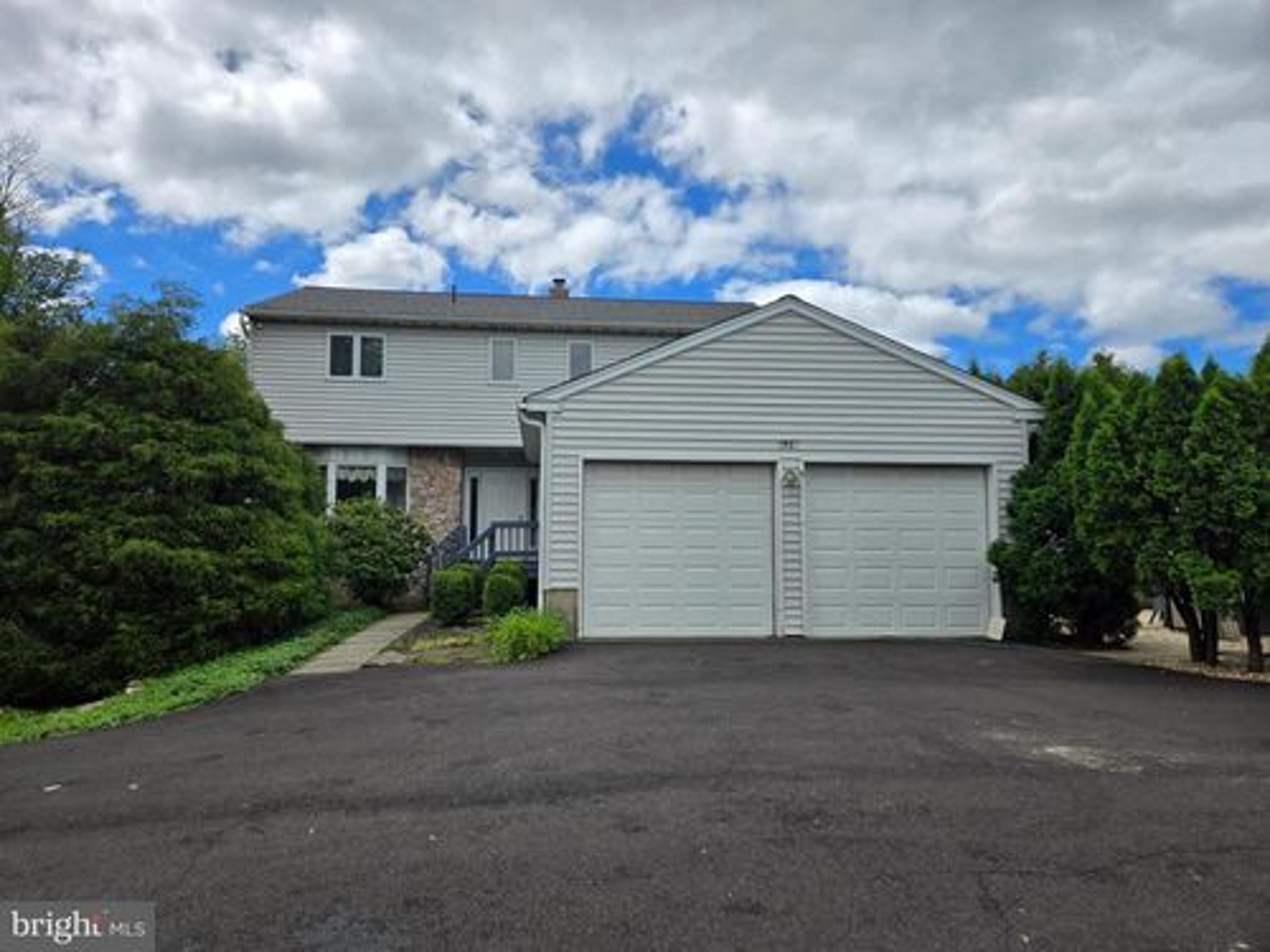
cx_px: 635
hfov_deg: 73.9
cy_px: 476
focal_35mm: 23
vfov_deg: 58.9
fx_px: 844
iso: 25
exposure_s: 1/2038
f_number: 1.8
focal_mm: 5.4
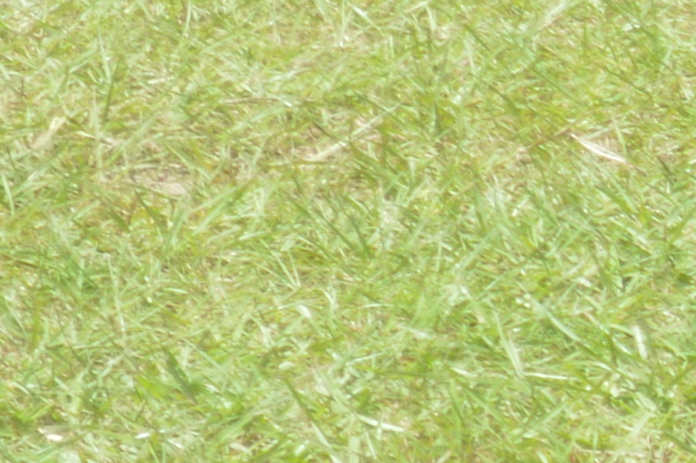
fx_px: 11472
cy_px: -763
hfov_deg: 3.4
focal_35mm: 594
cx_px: 1923
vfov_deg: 2.3
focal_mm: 52
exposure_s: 1/200
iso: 100
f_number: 7.1
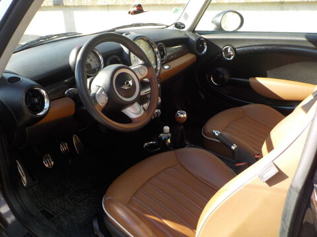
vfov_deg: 46.8
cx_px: 158
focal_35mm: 30
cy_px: 118
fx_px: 275
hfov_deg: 60.0
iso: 125
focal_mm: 4.1
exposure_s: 1/160
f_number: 3.3
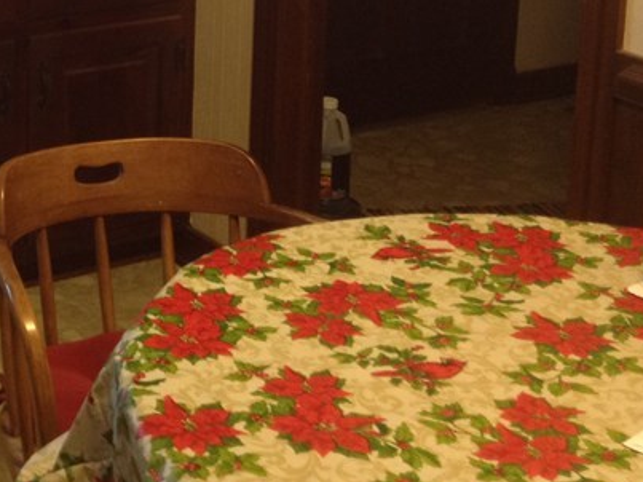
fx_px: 1653
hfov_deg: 20.9
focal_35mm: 89
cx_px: -65
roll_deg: +0.3
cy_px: -80
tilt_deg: -12.3
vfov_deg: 16.0
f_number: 2.4
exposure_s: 1/20
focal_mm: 4.28
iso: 100
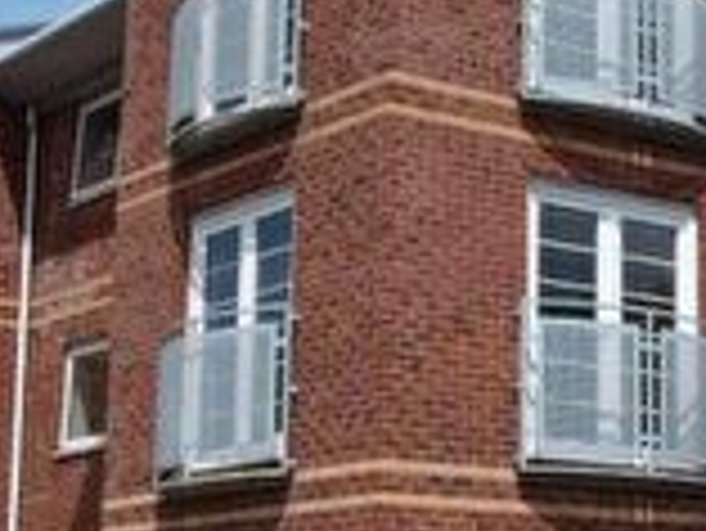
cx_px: 661
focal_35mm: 98
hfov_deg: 19.6
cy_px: 290
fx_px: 2000
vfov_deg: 15.1
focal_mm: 4
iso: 80
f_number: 4.5
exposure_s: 1/800
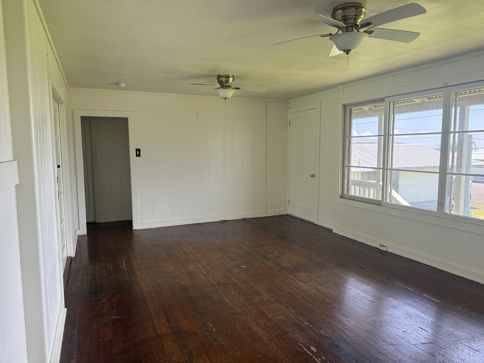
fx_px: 336
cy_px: 182
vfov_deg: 56.8
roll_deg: +0.1
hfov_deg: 71.6
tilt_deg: -5.2
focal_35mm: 24
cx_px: 242
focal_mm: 6.76
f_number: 1.78
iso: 125
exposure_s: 1/234
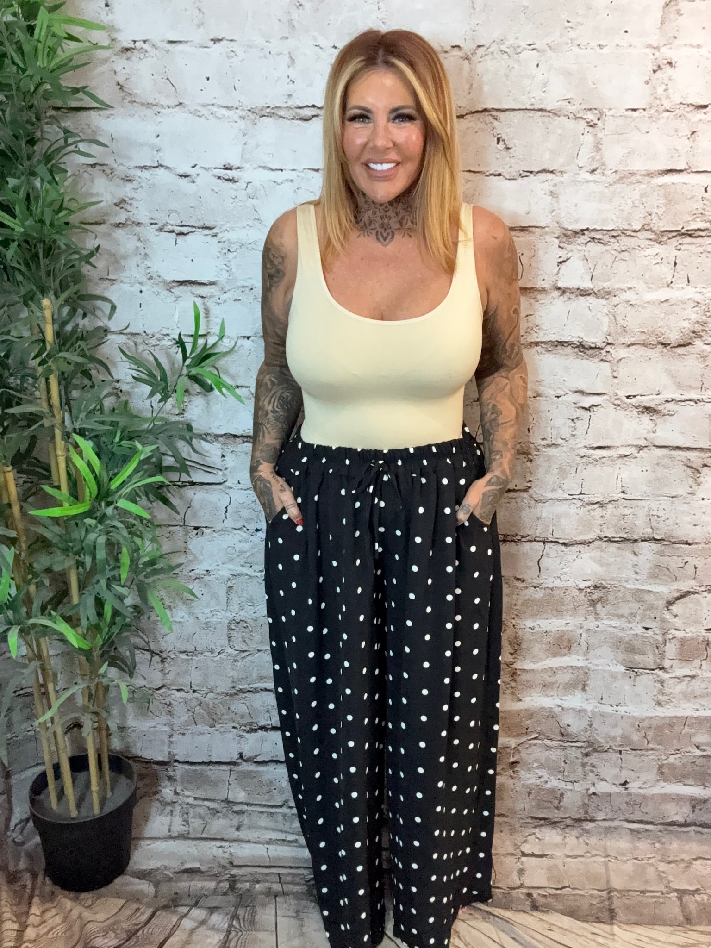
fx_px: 822
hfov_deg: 46.8
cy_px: 474
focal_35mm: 30
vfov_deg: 60.0
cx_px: 356
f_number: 1.9
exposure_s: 1/33
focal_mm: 2.69
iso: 250
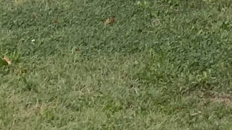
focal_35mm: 225
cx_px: 87
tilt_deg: +15.4
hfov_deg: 9.6
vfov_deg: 4.1
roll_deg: +0.2
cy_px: -731
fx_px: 1384
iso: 25
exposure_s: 1/128
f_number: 1.8
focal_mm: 4.25
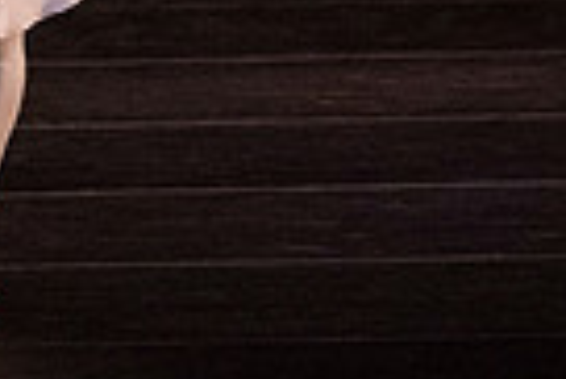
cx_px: -117
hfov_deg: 1.4
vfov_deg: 0.9
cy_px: -414
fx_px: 23608
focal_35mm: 1500
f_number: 7.1
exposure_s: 1/400
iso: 20000
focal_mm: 352
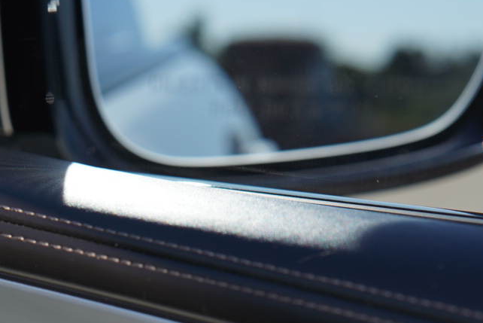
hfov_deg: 9.6
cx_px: 30
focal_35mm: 214
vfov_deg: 6.4
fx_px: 2873
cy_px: 397
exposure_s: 1/250
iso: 100
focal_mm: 85
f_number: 4.5
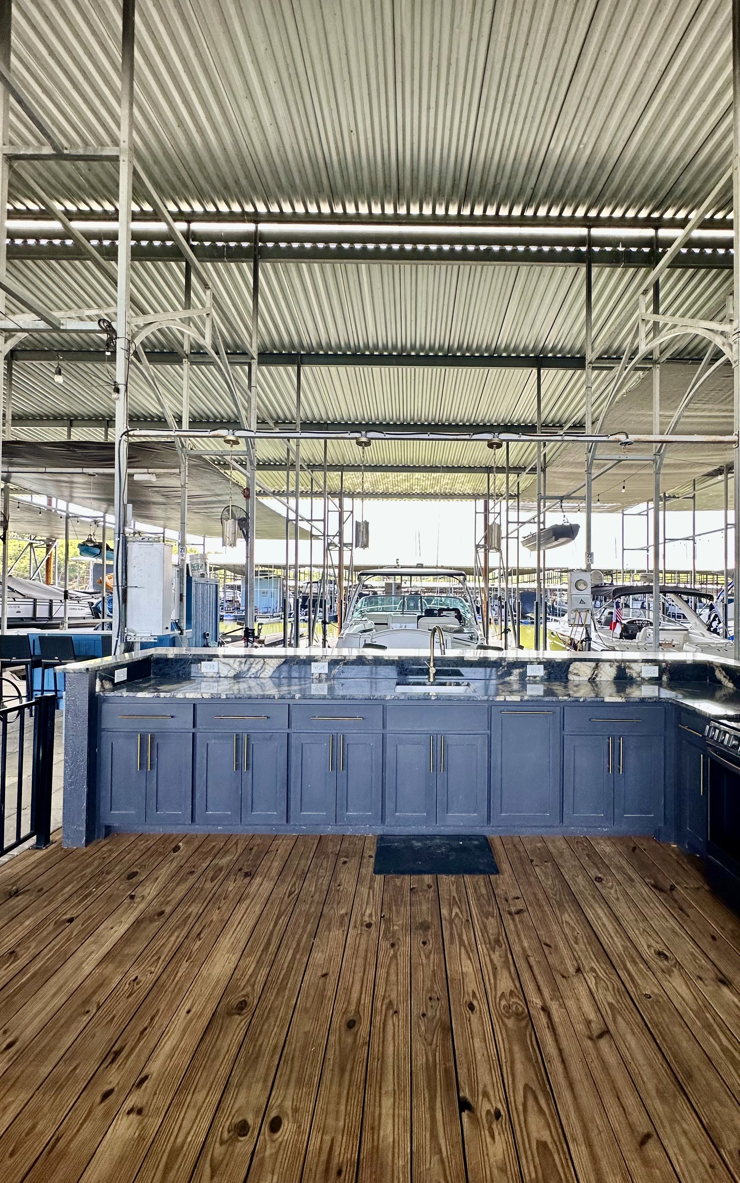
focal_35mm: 15
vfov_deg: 101.5
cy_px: 593
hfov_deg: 74.5
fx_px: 484
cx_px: 410
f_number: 2.2
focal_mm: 2.22
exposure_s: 1/99
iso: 64
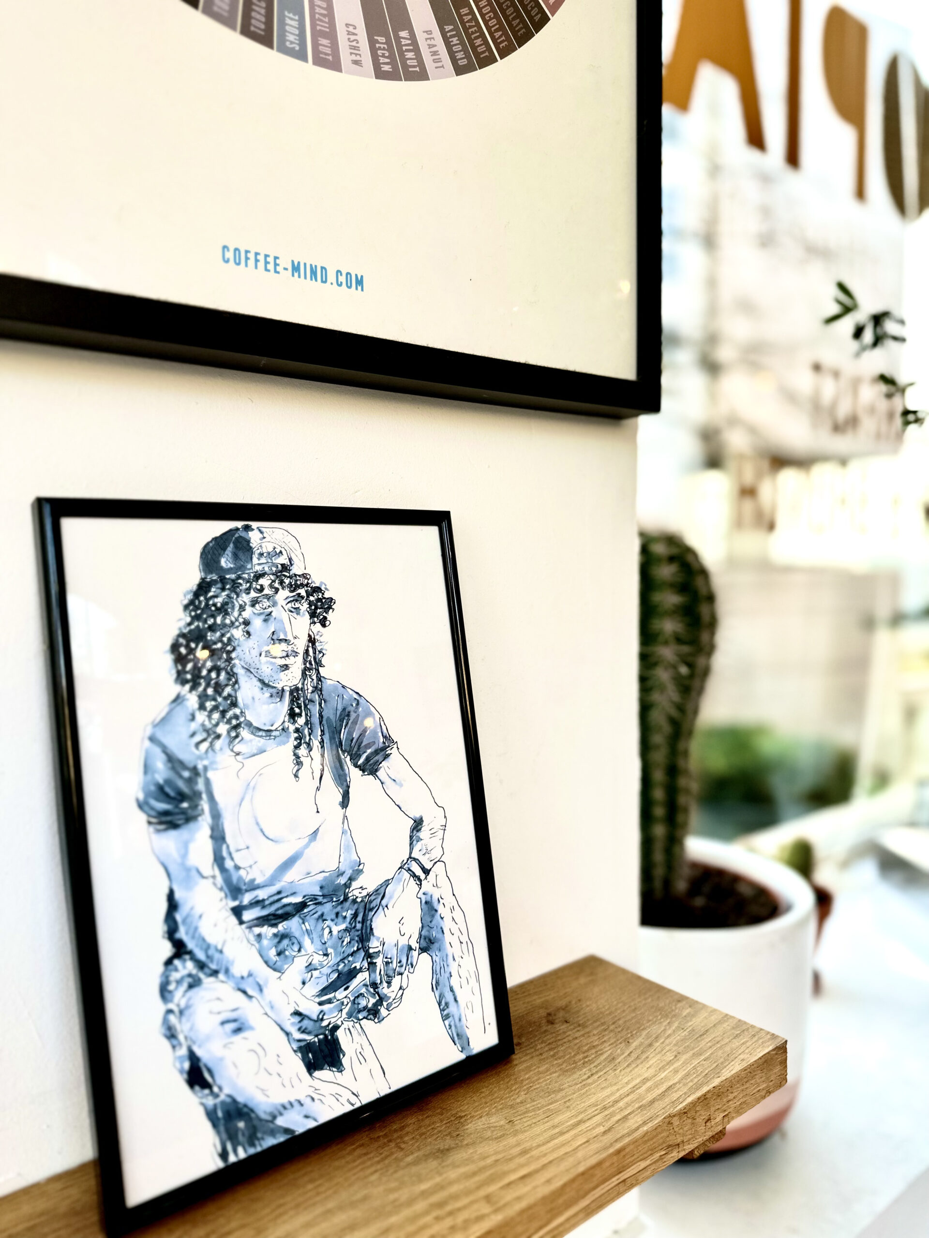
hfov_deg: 56.8
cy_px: 619
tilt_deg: -4.2
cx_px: 464
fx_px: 859
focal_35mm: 24
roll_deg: +0.0
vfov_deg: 71.6
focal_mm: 6.86
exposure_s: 1/171
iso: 64
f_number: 1.78
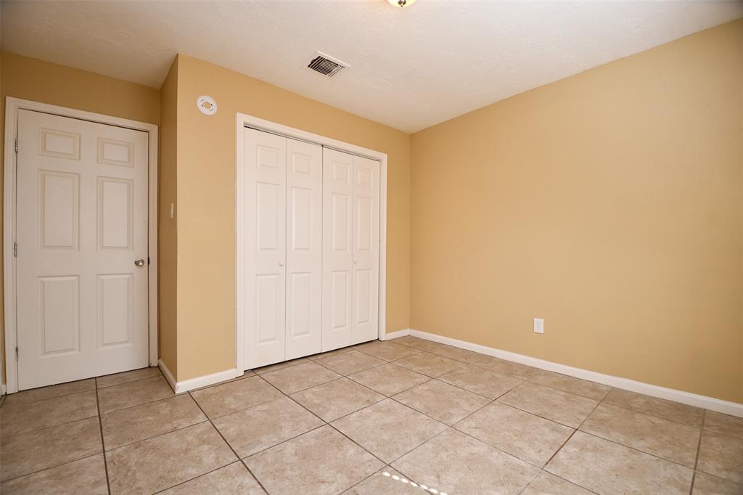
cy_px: 248
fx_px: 309
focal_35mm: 15
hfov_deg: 100.4
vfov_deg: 77.3
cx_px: 372
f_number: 4
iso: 220
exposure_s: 1/60
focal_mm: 10
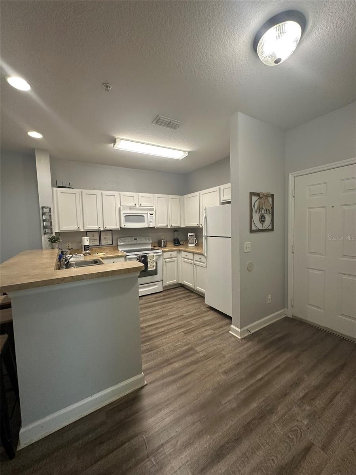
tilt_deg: -2.6
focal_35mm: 14
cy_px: 238
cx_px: 178
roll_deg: +1.4
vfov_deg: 102.1
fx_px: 192
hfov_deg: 85.7
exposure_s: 1/120
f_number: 2.2
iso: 250
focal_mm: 2.22
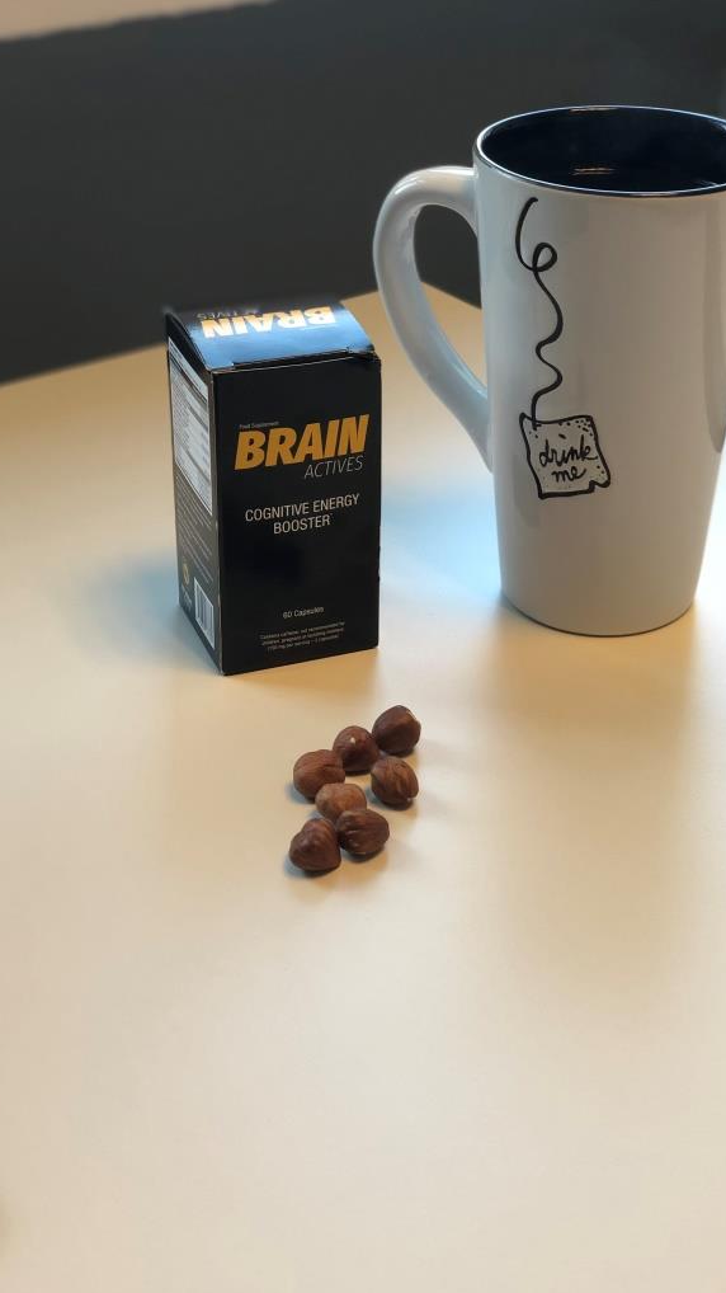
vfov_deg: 36.6
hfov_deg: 21.0
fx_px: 1952
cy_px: 648
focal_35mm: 57
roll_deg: -0.6
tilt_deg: -30.7
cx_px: 426
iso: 32
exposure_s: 1/50
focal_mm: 6
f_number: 2.4
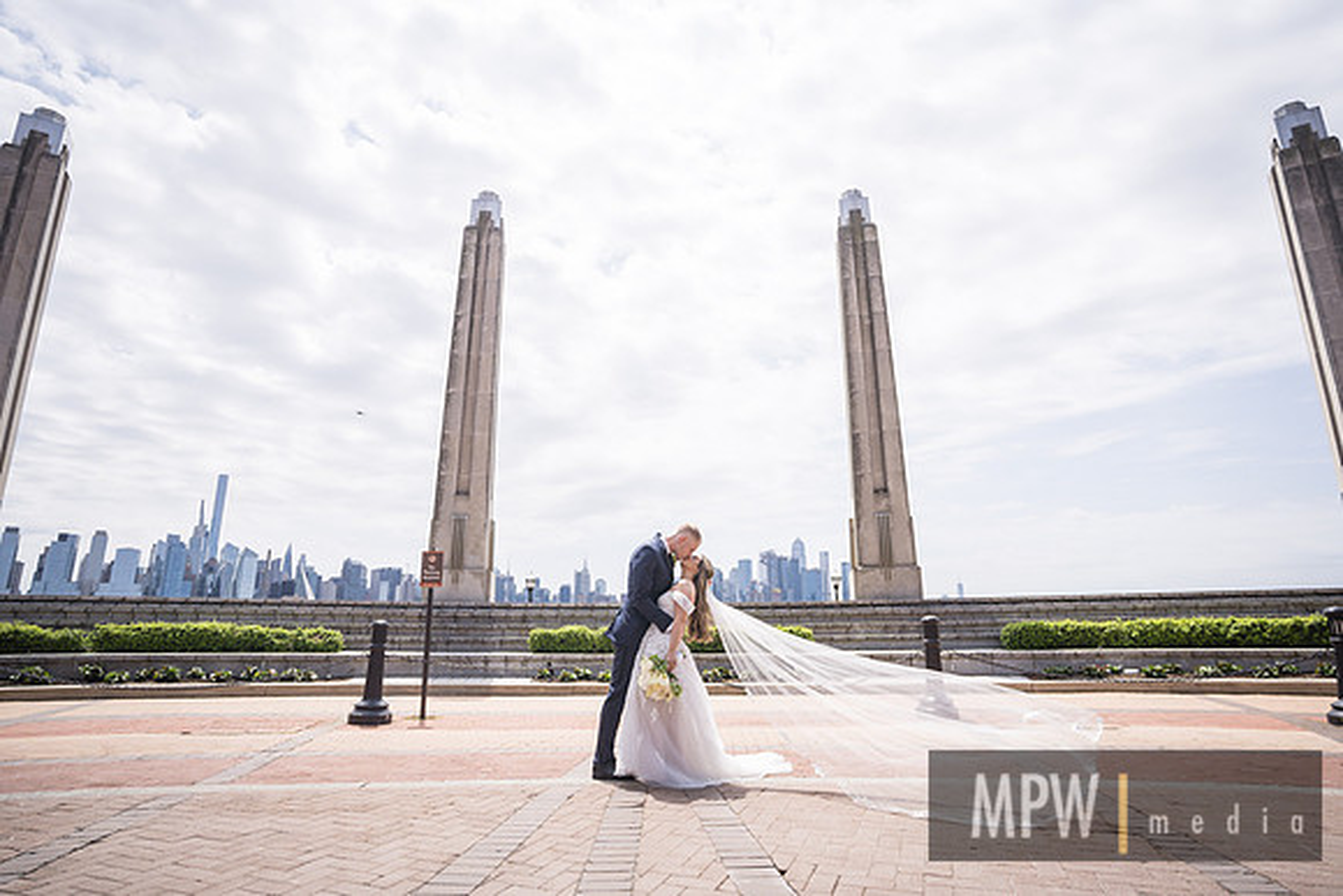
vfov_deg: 67.9
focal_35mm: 18
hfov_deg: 90.5
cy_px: 448
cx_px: 672
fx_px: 666
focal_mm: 17
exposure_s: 1/2000
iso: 100
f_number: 2.8
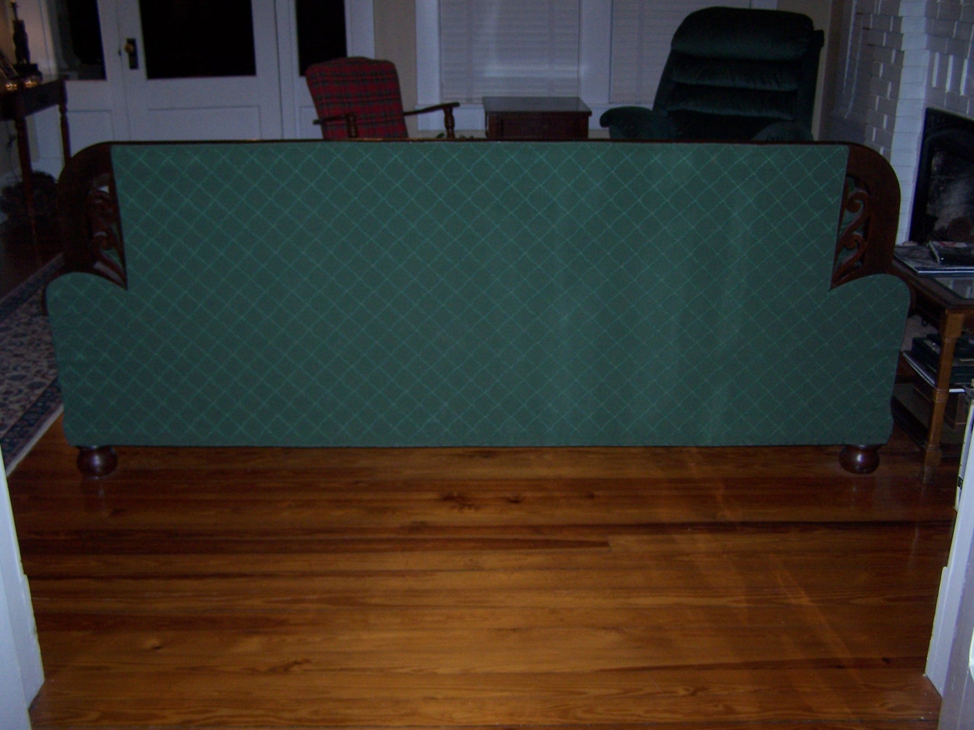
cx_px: 487
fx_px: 1069
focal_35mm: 38
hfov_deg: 49.0
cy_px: 365
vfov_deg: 37.7
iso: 140
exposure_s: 1/60
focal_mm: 6.3
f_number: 2.8
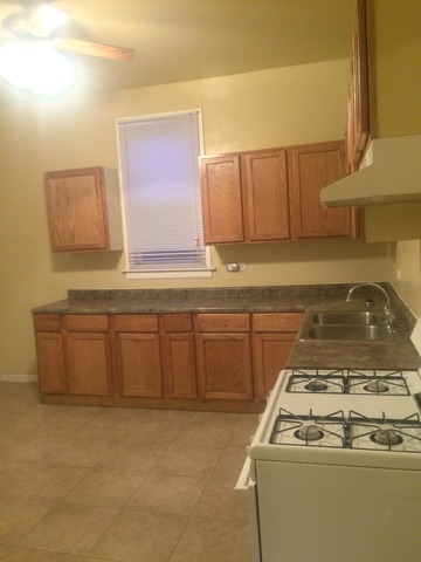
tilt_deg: -7.4
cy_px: 281
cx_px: 210
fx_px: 470
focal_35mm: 29
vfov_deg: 61.7
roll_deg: +3.0
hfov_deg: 48.2
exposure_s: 1/25
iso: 320
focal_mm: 4.15
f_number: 2.2
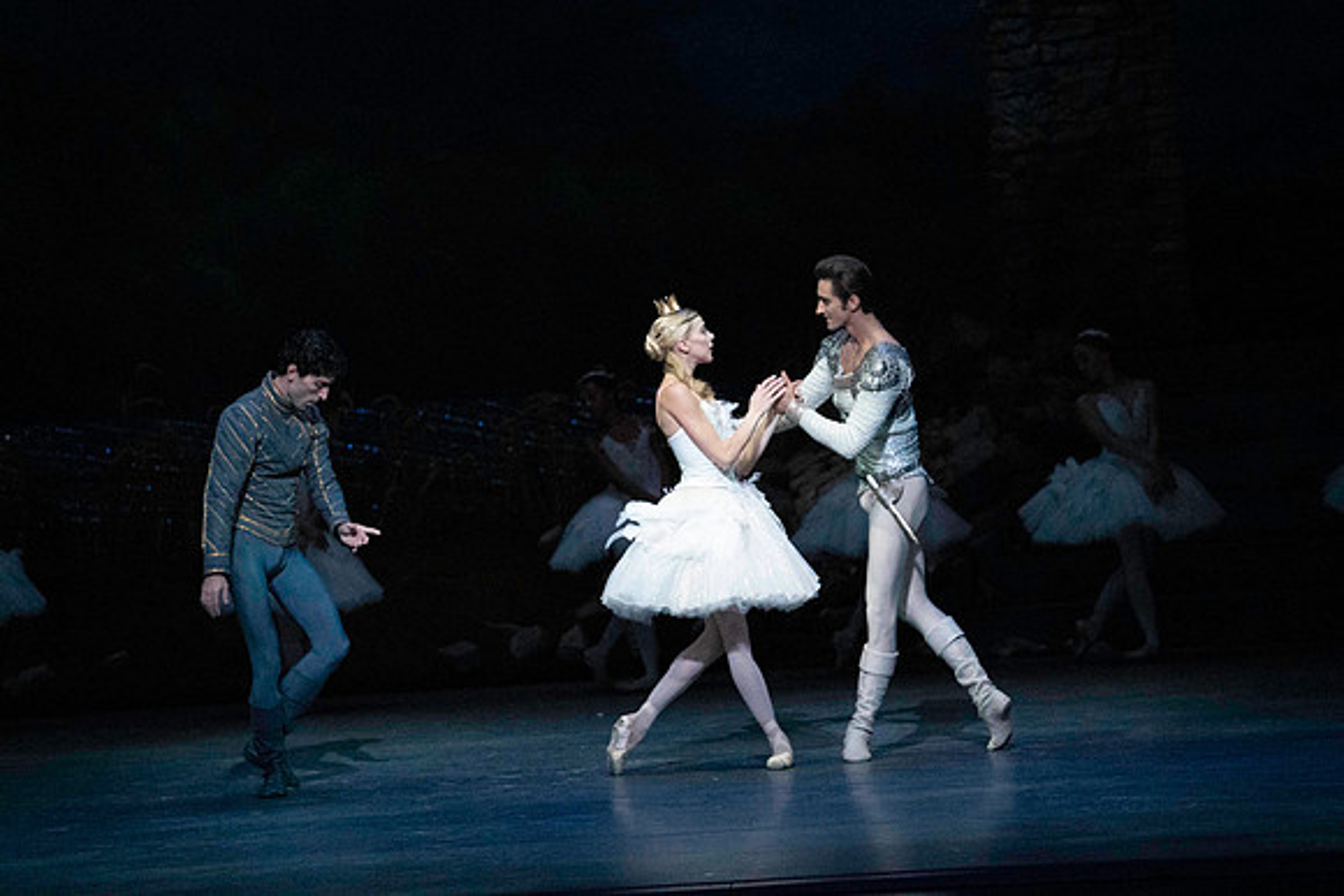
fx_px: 7244
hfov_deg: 10.6
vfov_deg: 7.1
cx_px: 672
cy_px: 448
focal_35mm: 194
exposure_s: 1/400
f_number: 5
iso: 25600
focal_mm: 194
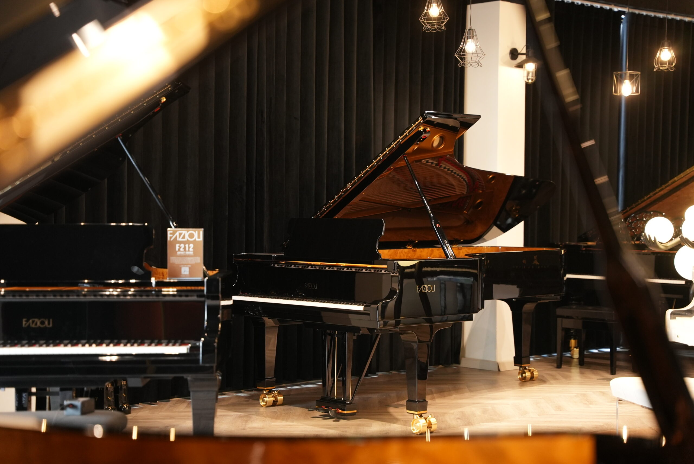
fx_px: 1350
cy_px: 232
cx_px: 347
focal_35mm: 70
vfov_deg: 19.5
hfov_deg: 28.8
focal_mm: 70
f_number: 2.8
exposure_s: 1/100
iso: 2500
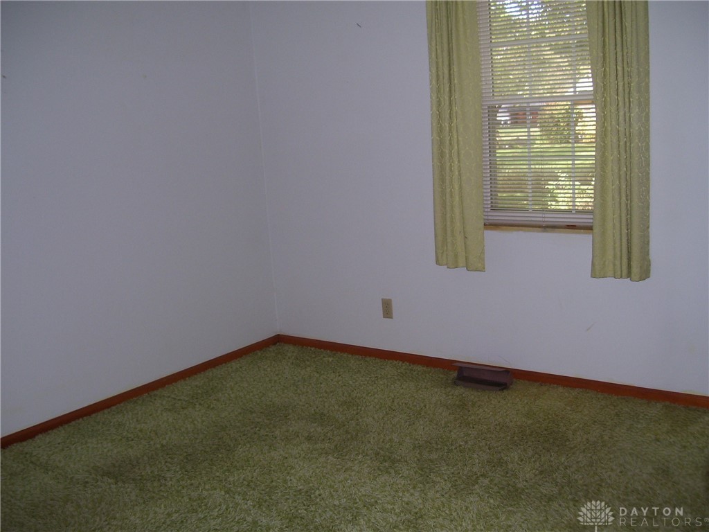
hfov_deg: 50.1
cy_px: 266
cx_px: 354
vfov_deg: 38.7
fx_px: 758
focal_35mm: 37
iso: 80
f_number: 2.7
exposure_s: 1/60
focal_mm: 6
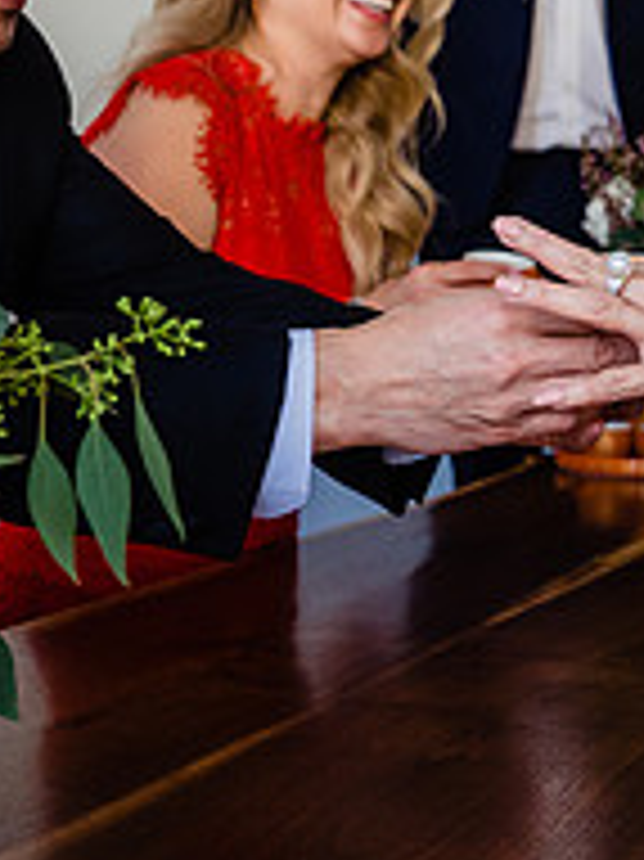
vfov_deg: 26.6
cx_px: 856
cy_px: 52
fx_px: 1738
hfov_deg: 19.3
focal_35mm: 70
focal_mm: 24
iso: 1000
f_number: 4
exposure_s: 1/320
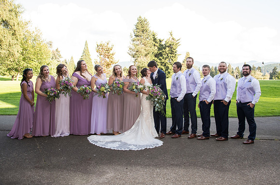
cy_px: 87
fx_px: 253
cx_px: 147
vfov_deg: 40.1
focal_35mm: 33
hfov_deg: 57.8
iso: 800
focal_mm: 31
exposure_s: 1/250
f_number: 8
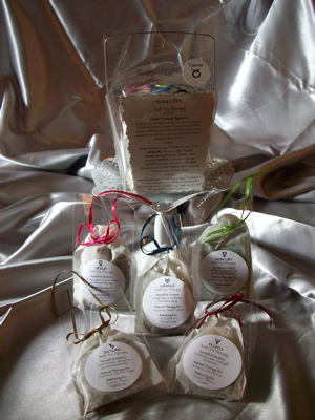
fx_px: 413
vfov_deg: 54.0
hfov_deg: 41.8
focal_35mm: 34
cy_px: 210
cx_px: 158
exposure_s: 1/40.2
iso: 160
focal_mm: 5.7
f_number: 2.8
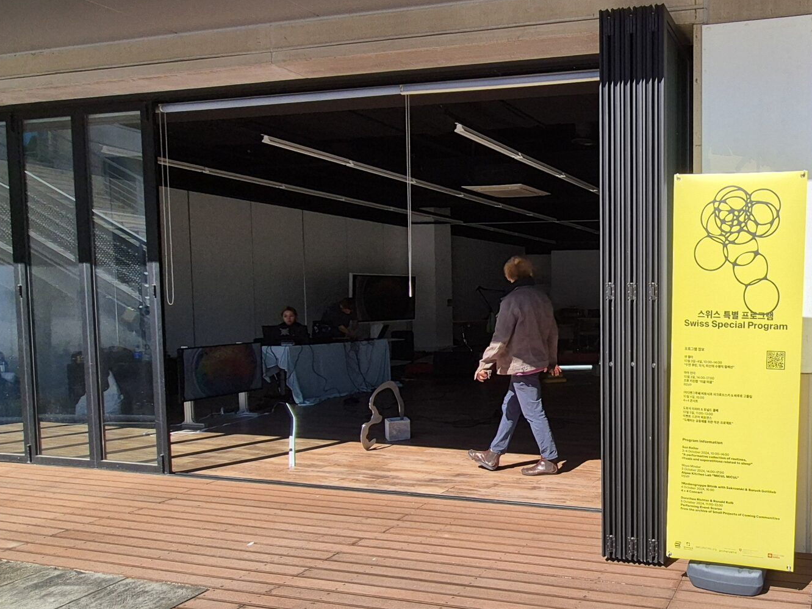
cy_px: 335
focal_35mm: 25
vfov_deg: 54.8
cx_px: 684
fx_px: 586
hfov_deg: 61.7
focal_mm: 2.2
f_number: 2.2
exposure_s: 1/1824
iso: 50
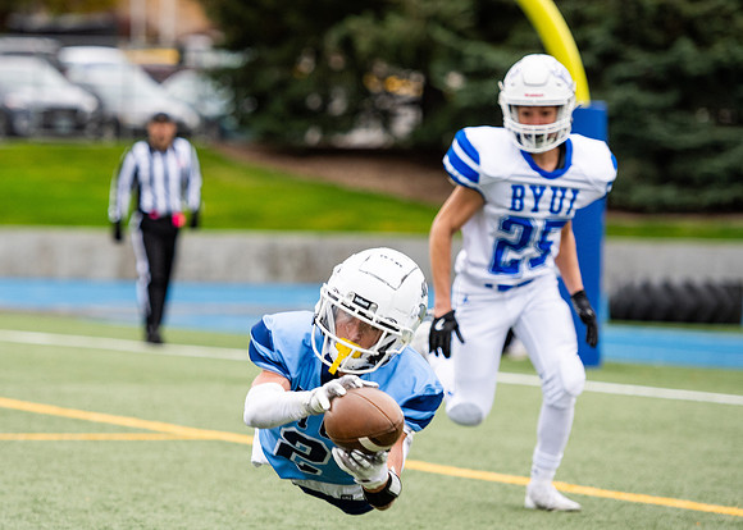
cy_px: 195
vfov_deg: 7.2
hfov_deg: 10.1
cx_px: 274
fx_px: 4223
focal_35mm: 200
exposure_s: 1/1000
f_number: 2.8
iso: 400
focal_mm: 145
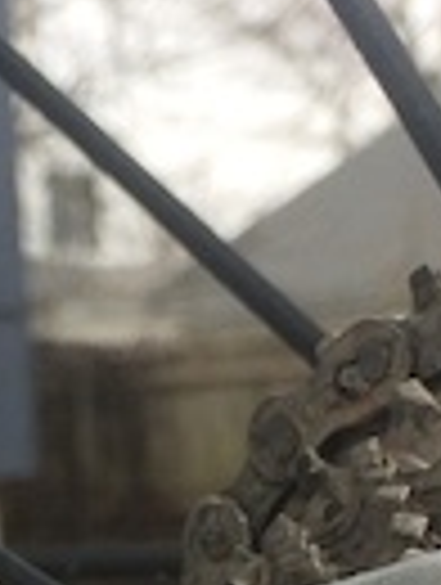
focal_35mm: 178
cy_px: 909
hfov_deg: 8.3
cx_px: -18
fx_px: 3014
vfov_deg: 10.6
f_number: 2.2
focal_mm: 4.15
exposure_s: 1/383
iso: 32
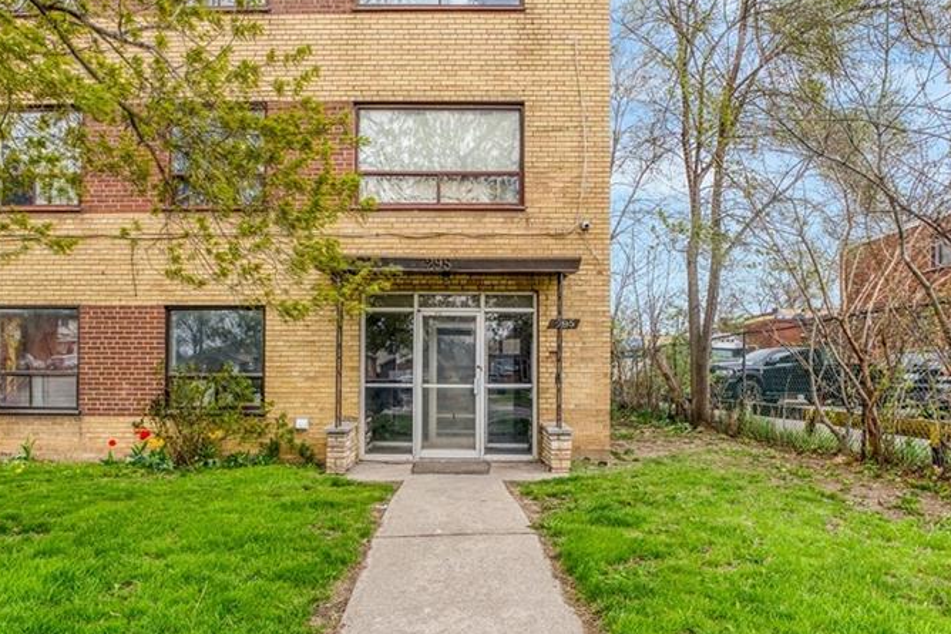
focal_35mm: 23
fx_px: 607
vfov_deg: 54.8
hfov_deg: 76.1
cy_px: 372
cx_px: 461
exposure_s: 1/80
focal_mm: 14
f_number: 9
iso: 500
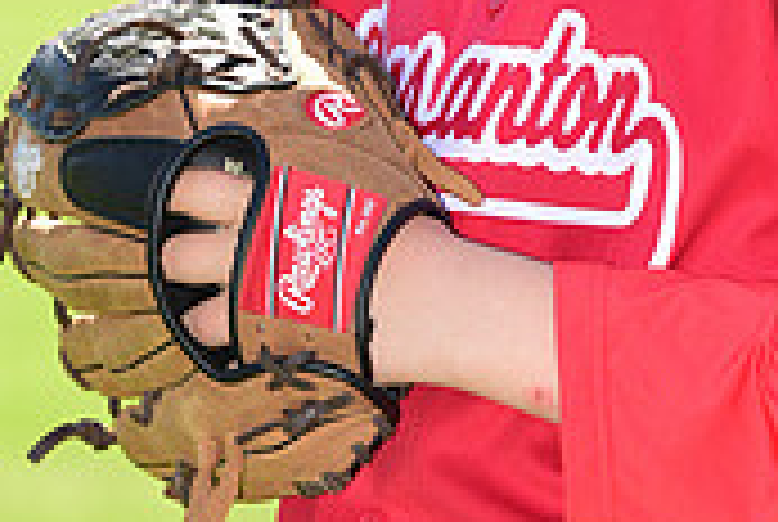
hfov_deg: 3.5
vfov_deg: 2.4
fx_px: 12686
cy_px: -198
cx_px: 546
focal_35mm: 586
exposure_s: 1/320
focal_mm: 175
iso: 125
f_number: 4.5
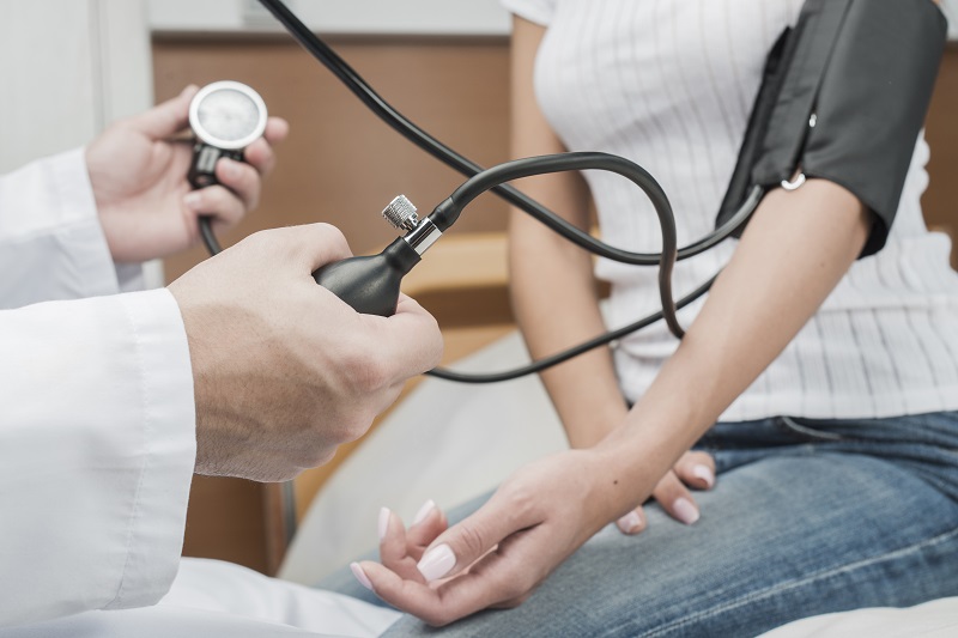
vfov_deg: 27.0
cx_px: 479
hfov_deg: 39.6
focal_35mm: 50
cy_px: 319
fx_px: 1330
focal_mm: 50
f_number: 8
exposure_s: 1/40
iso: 320
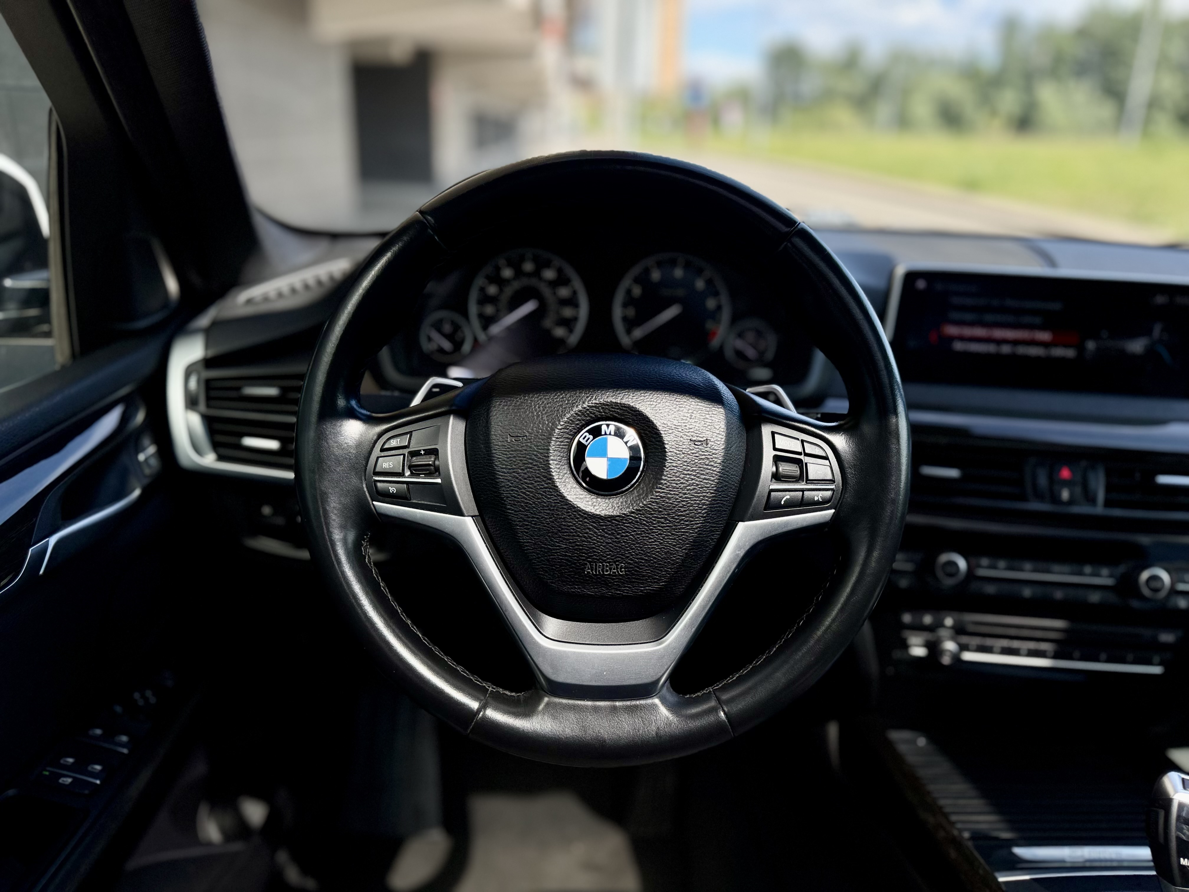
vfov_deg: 56.8
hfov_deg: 71.6
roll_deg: -1.3
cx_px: 594
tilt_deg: -20.0
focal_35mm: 24
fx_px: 824
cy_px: 446
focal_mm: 6.76
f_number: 1.78
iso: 80
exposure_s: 1/2252
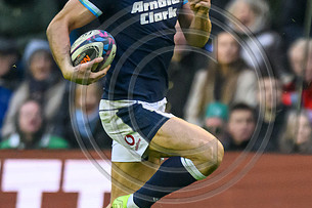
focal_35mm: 1815
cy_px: 177
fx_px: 15721
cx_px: 168
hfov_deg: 1.1
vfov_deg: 0.8
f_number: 4
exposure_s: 1/1600
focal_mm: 560
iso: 6400
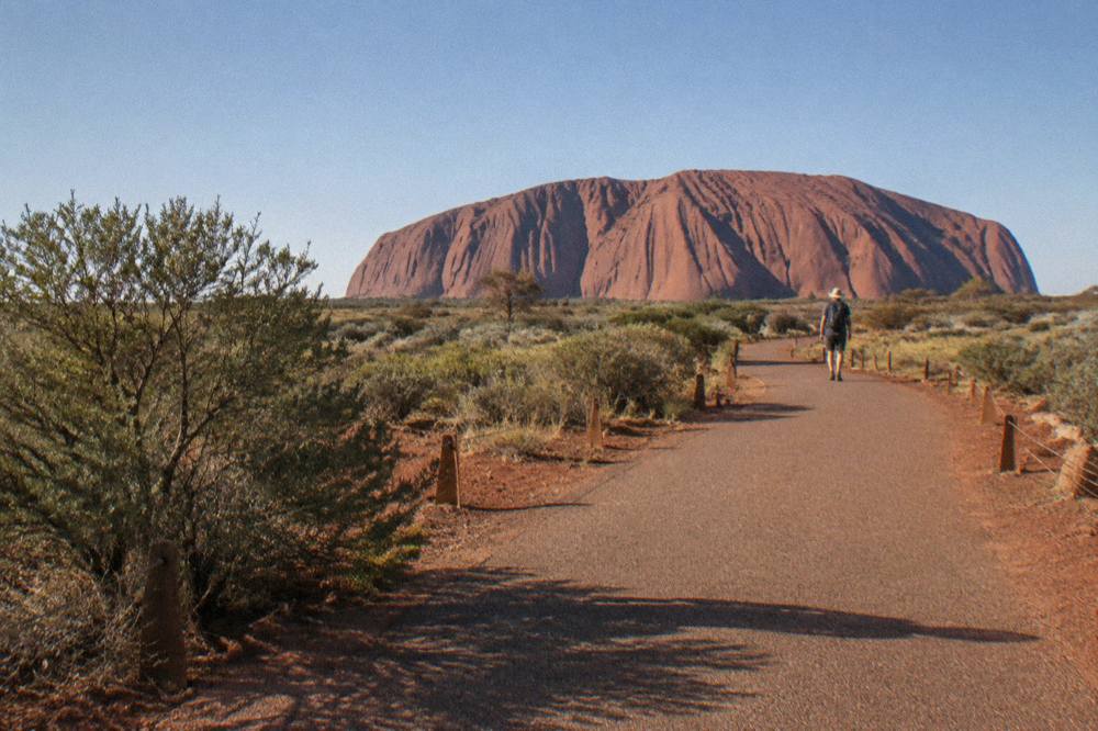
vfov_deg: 46.4
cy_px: 366
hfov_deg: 65.5
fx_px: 854
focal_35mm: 28
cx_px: 549
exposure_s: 1/800
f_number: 6.3
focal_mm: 28
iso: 500
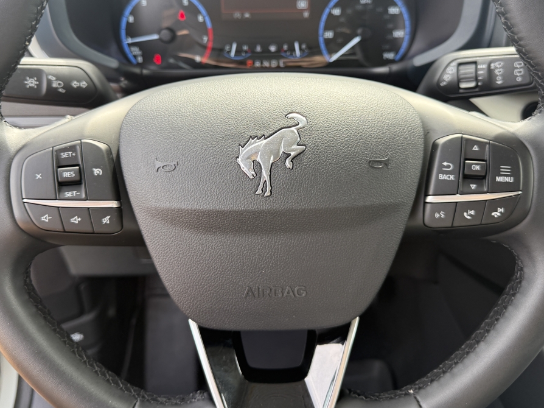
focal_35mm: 29
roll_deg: -0.8
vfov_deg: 47.9
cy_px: 165
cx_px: 270
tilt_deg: -24.2
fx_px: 456
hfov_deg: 61.7
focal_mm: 6.76
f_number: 1.78
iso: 100
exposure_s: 1/256
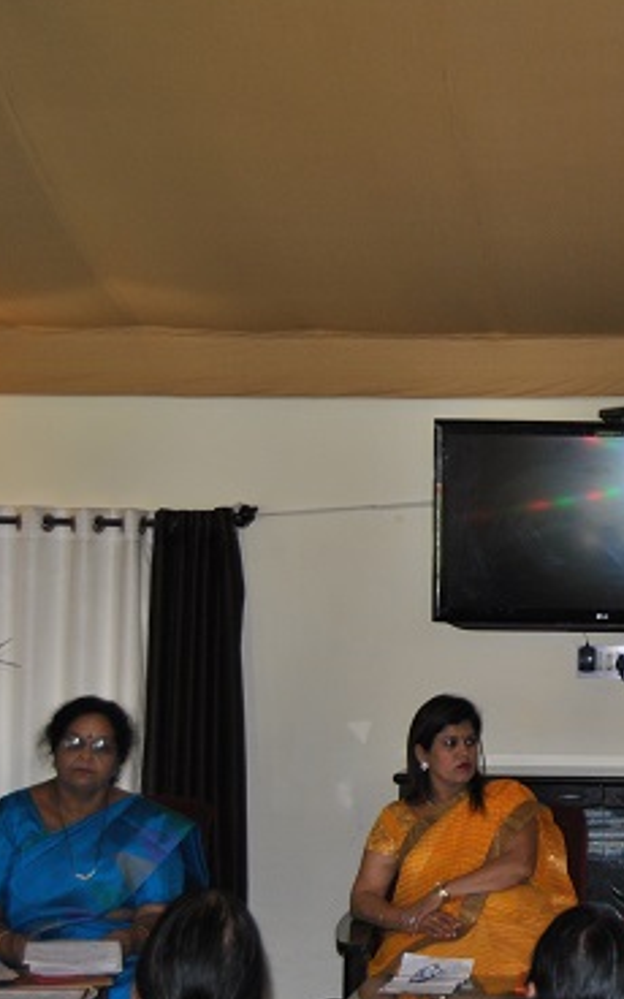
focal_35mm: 87
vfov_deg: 23.8
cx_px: 902
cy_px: 552
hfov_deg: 14.2
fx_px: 2367
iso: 200
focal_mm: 30
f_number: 4.2
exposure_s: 1/60
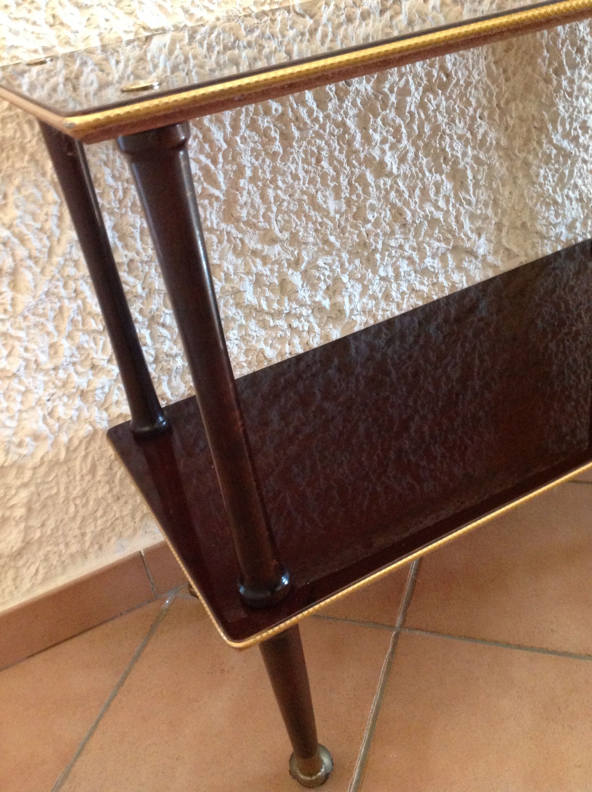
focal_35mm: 35
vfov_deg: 52.7
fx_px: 800
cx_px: 296
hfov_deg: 40.6
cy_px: 396
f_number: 2.4
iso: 500
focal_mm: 4.28
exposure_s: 1/15
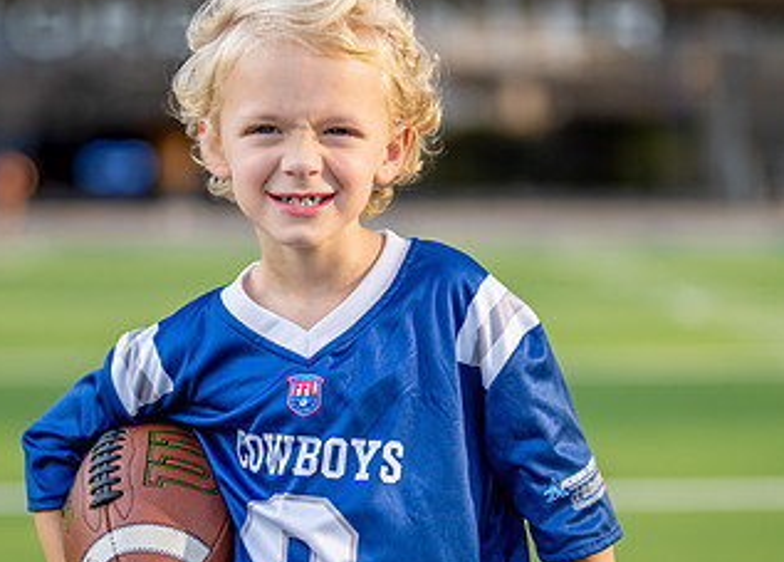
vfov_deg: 13.1
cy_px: 320
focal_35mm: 110
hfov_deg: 18.2
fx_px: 2451
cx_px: 407
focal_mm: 50
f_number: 1.2
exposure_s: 1/4000
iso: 125
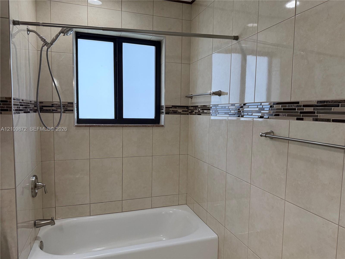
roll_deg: -0.7
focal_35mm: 24
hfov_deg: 71.6
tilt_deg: -4.5
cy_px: 130
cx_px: 172
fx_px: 239
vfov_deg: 56.8
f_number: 1.78
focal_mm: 6.76
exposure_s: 1/203
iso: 200
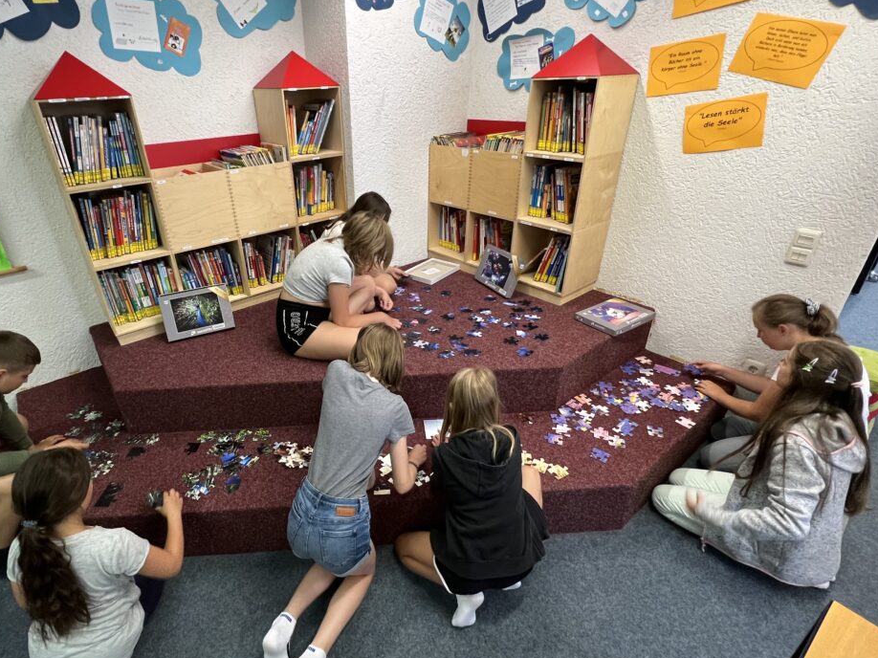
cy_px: 321
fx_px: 431
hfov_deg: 90.5
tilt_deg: -27.3
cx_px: 377
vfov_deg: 74.7
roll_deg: +1.5
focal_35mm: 17
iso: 200
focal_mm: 1.57
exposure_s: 1/50
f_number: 1.8
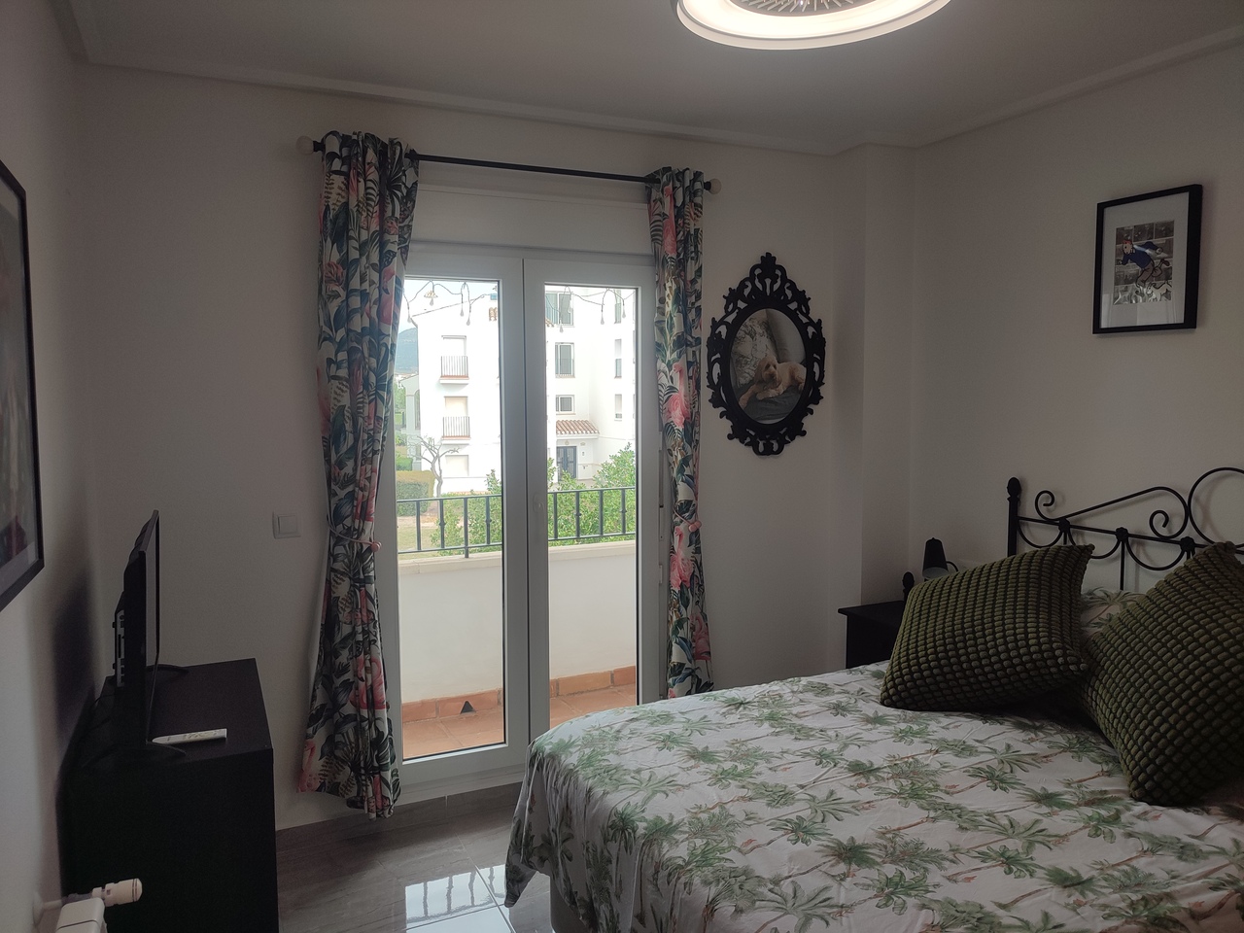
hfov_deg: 69.4
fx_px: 898
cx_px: 622
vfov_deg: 54.9
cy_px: 466
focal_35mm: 25
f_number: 1.9
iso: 50
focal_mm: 6.04
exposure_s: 1/175
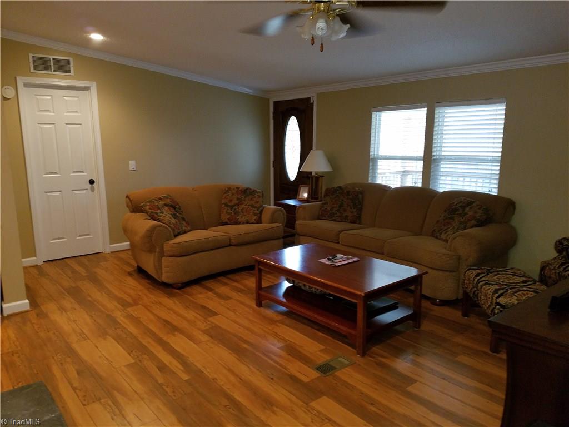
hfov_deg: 67.3
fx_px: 427
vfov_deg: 53.1
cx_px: 284
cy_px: 214
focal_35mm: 26
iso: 125
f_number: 1.7
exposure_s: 1/20
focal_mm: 4.2
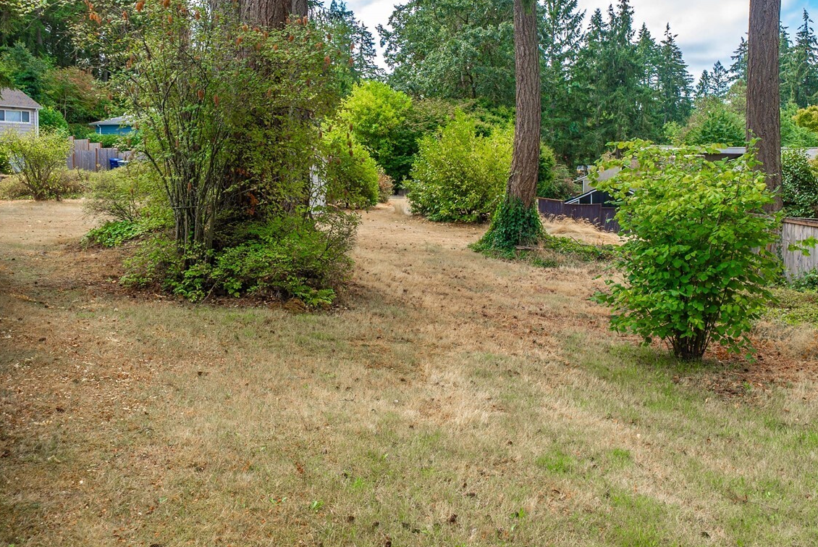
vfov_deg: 39.7
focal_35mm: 33
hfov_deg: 57.2
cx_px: 430
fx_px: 750
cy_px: 196
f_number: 7.1
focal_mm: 22
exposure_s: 1/60
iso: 80
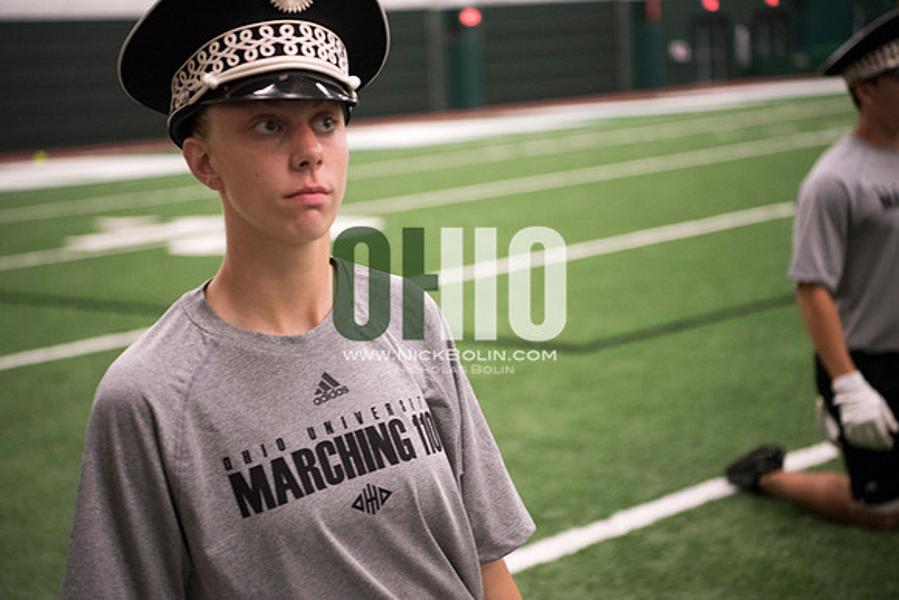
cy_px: 300
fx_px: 1748
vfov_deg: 19.5
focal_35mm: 70
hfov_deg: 28.8
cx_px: 450
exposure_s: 1/200
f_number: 3.2
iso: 3200
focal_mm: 70
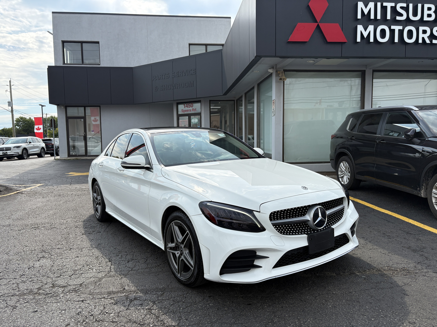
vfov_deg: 53.1
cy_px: 164
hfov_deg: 67.3
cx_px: 218
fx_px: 328
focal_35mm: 26
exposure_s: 1/3448
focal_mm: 5.96
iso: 50
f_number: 1.6
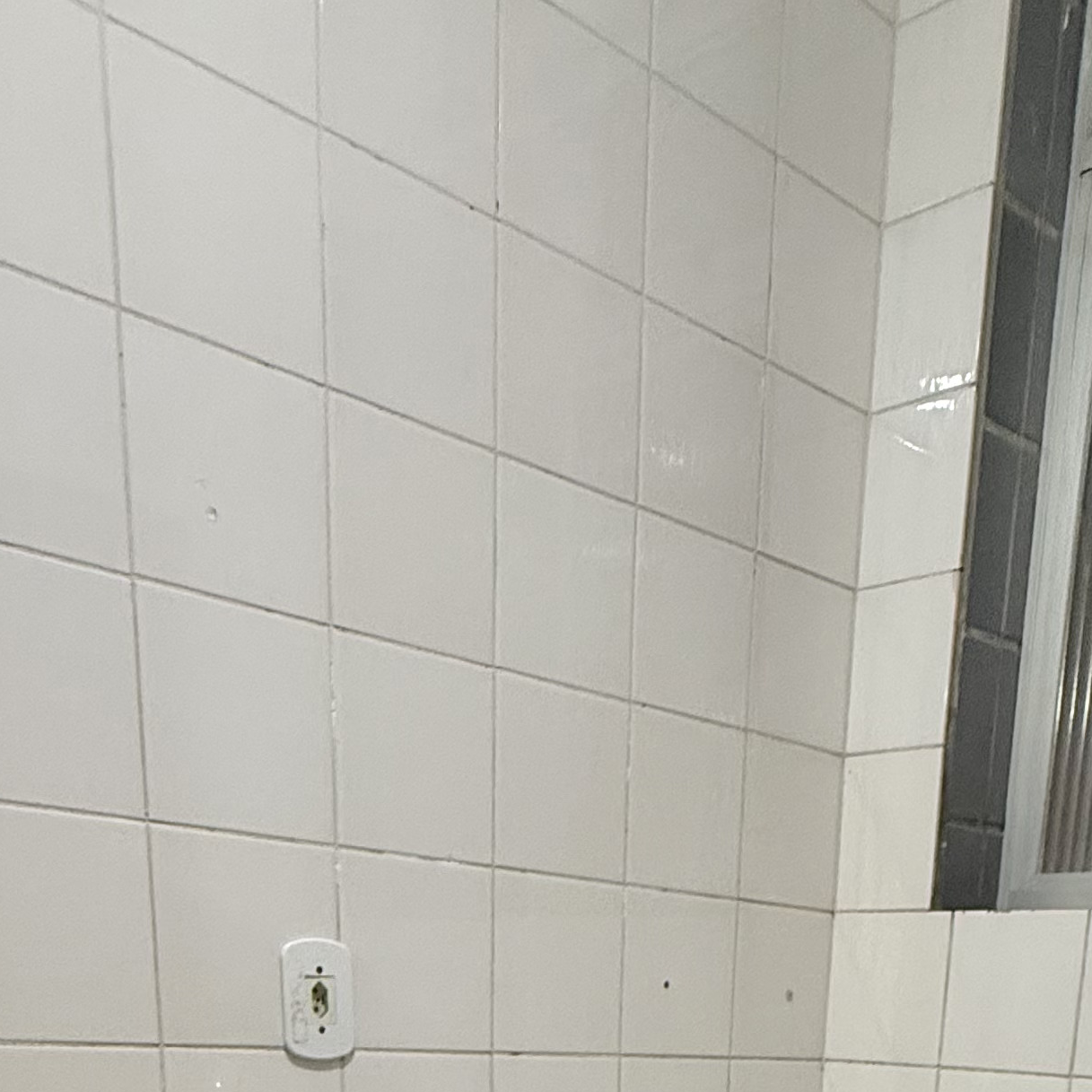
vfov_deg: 30.8
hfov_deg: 40.6
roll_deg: -2.3
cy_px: 1463
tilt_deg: -16.7
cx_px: 699
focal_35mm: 41
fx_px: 1463
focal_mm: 2.22
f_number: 2.2
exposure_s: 1/60
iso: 400
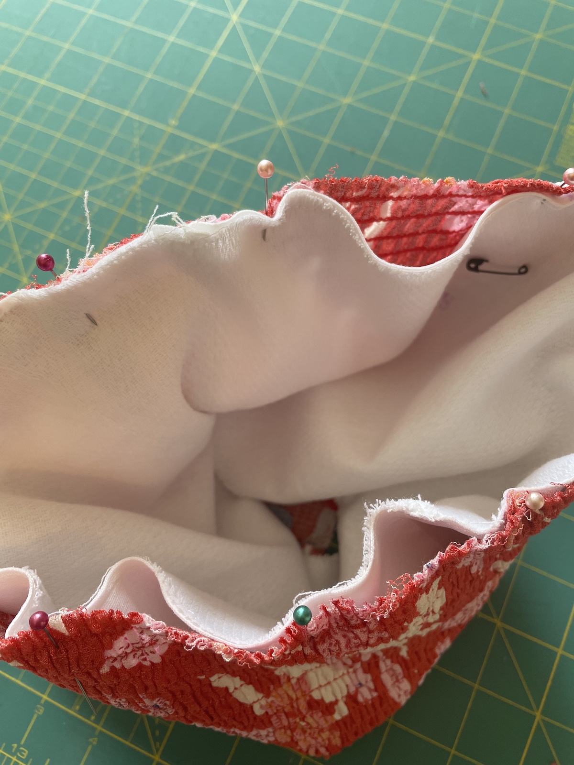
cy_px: 382
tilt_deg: -73.7
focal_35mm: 26
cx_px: 287
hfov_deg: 53.1
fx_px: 575
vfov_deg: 67.3
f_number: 1.6
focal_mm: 4.2
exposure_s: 1/60
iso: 80
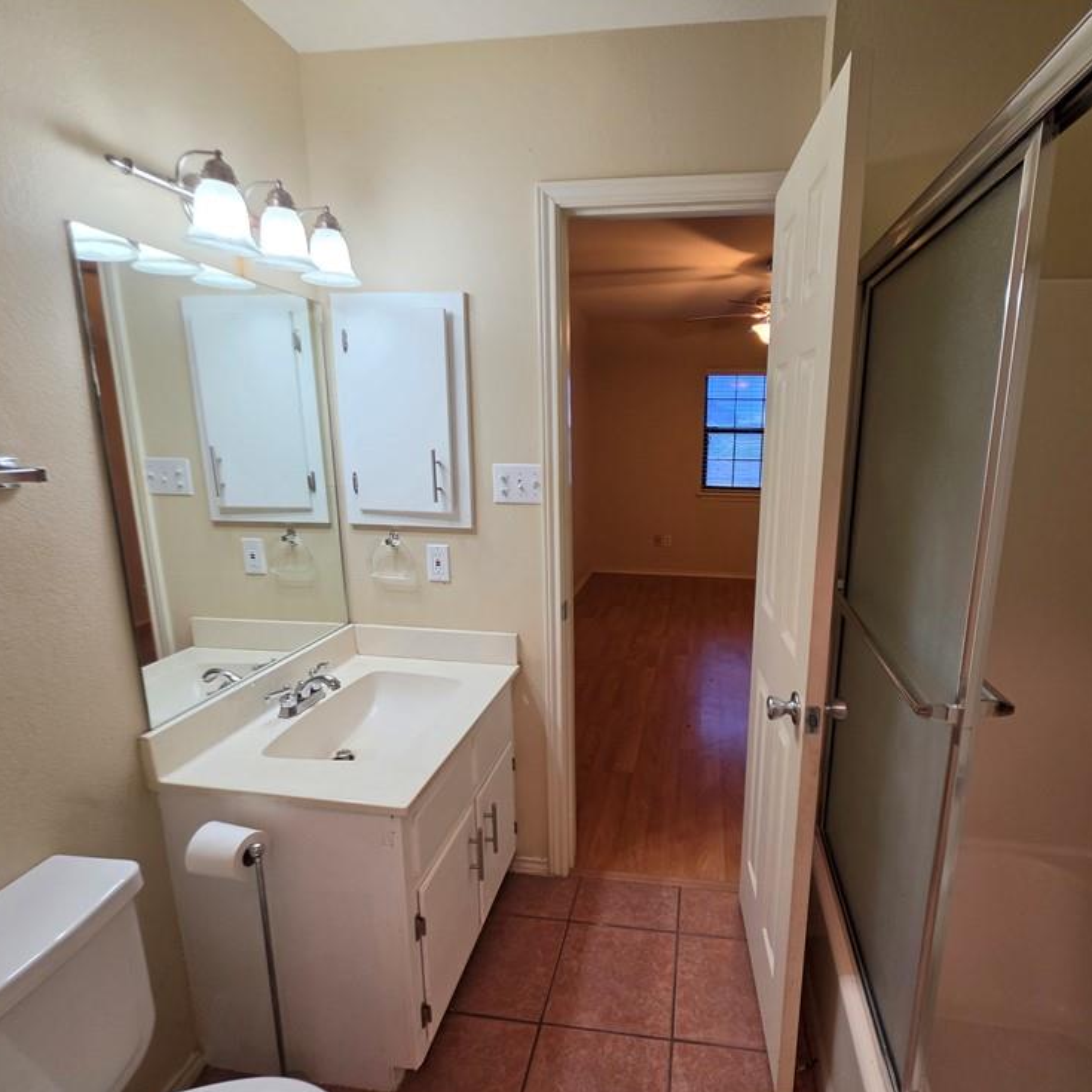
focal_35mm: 16
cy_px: 559
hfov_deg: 86.9
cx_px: 624
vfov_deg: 87.4
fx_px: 571
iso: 125
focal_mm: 2.2
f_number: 1.9
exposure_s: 1/120
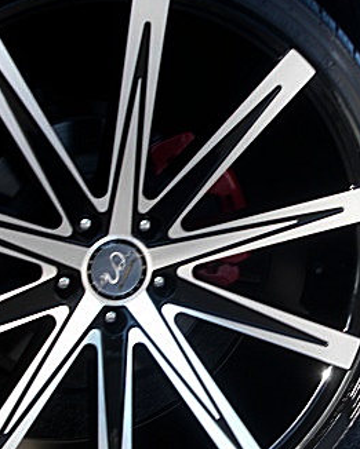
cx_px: 262
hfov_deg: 22.0
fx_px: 919
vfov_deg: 27.5
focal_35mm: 69
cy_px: 256
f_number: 2.8
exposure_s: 1/80
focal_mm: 6.3
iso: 50
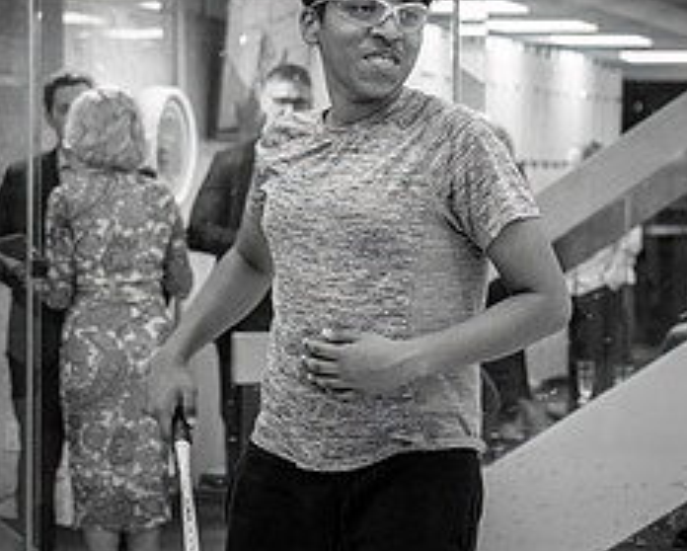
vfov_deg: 12.5
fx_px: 2503
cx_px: 461
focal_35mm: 123
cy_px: 410
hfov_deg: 15.6
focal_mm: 48
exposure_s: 1/320
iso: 1600
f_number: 2.8
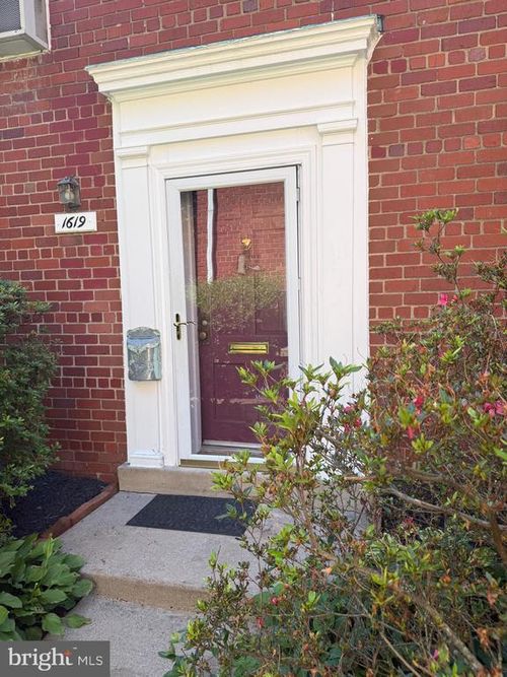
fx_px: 469
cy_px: 338
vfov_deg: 71.6
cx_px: 254
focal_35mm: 24
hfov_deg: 56.8
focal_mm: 6.76
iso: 80
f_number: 1.78
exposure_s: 1/637
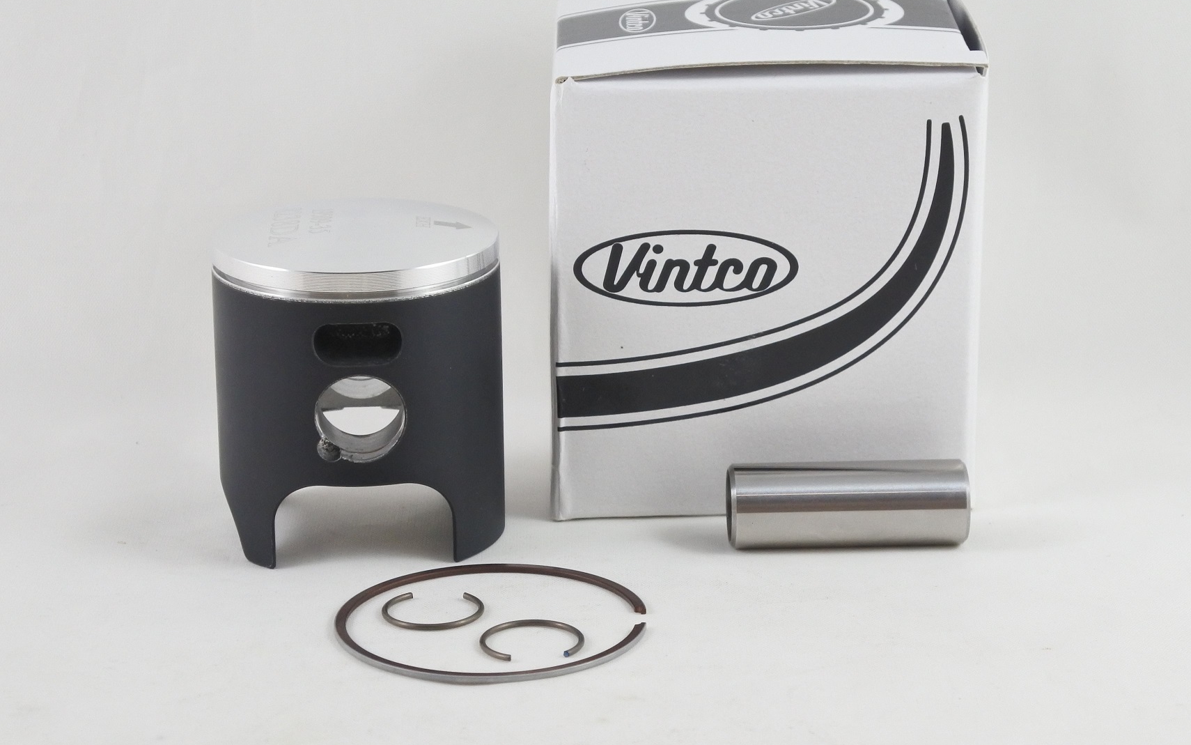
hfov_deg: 29.4
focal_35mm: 70
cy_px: 309
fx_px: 2272
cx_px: 559
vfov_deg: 18.6
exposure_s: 1/125
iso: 640
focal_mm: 22.7
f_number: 5
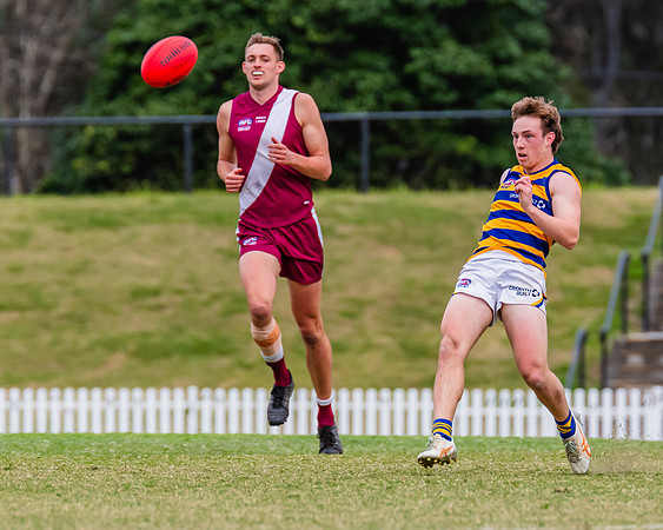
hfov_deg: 2.3
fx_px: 16308
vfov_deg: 1.9
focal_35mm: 831
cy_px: 278
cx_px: 469
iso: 800
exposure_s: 1/1250
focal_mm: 420
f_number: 7.1
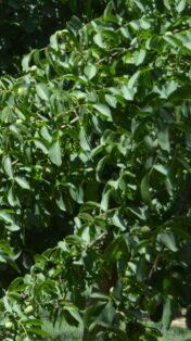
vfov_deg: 13.1
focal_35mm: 164
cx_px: -347
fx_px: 1481
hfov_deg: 6.8
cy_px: 179
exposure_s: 1/160
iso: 100
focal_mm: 32
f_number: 6.3
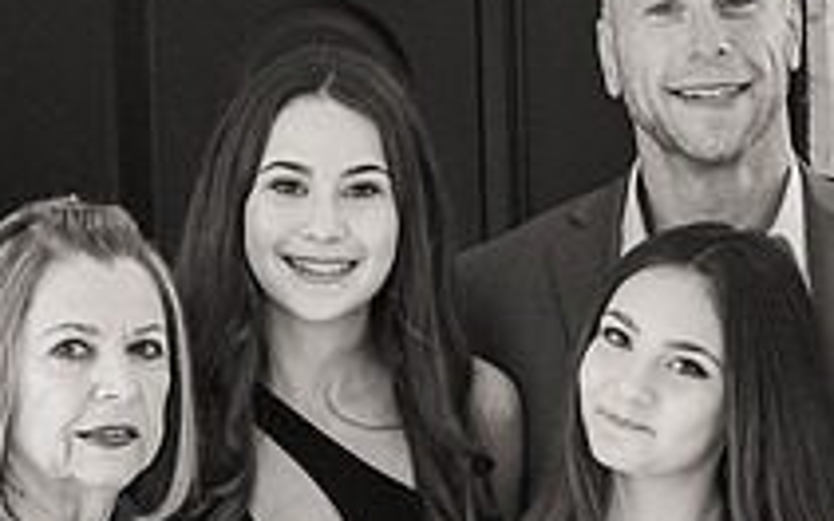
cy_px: 534
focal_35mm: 243
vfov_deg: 5.4
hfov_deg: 8.6
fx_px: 5525
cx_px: 573
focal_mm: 82
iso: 1600
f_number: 4.5
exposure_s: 1/160
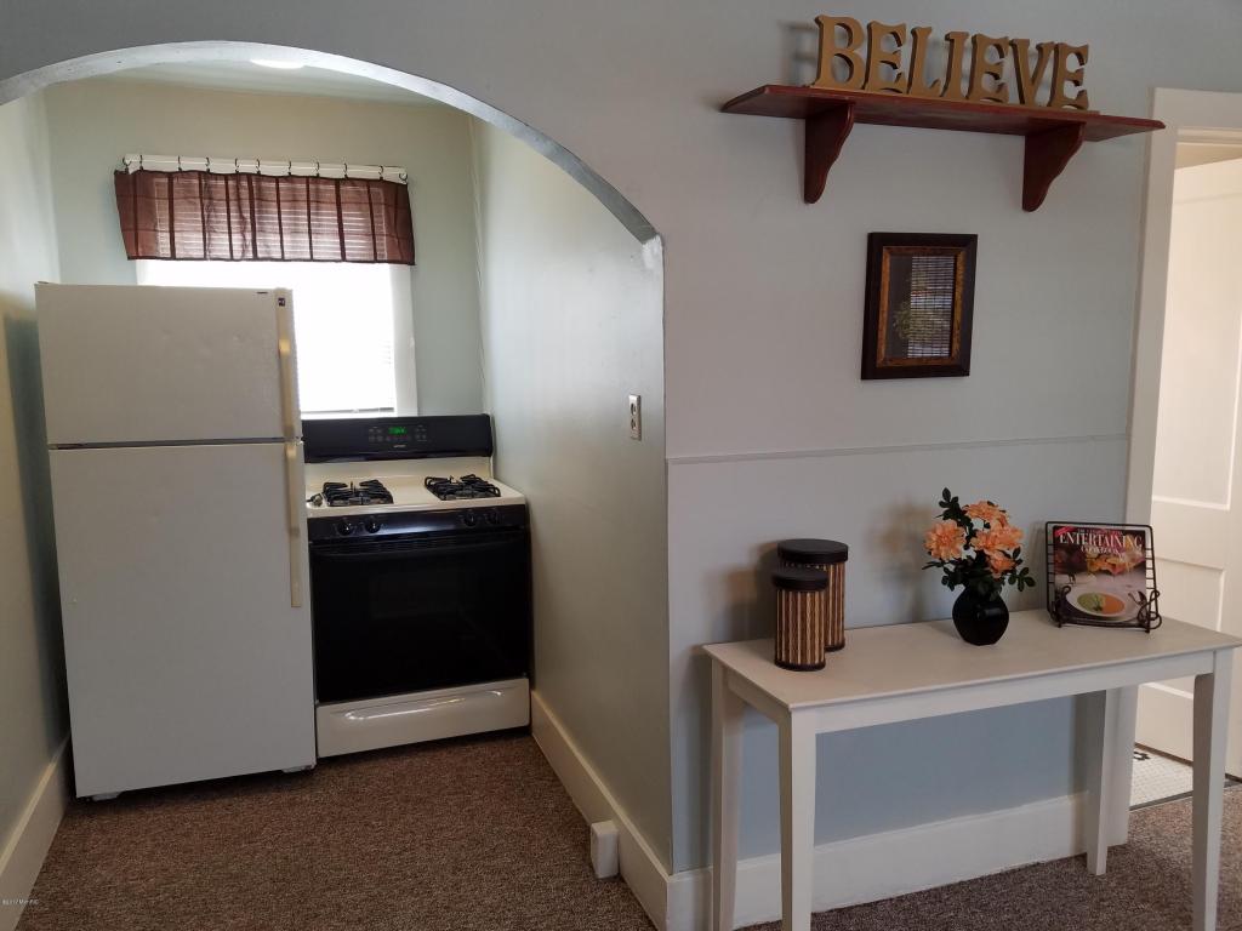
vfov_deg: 53.1
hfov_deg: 67.3
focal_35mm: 26
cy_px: 466
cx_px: 621
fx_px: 933
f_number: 1.7
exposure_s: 1/60
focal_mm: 4.2
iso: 80
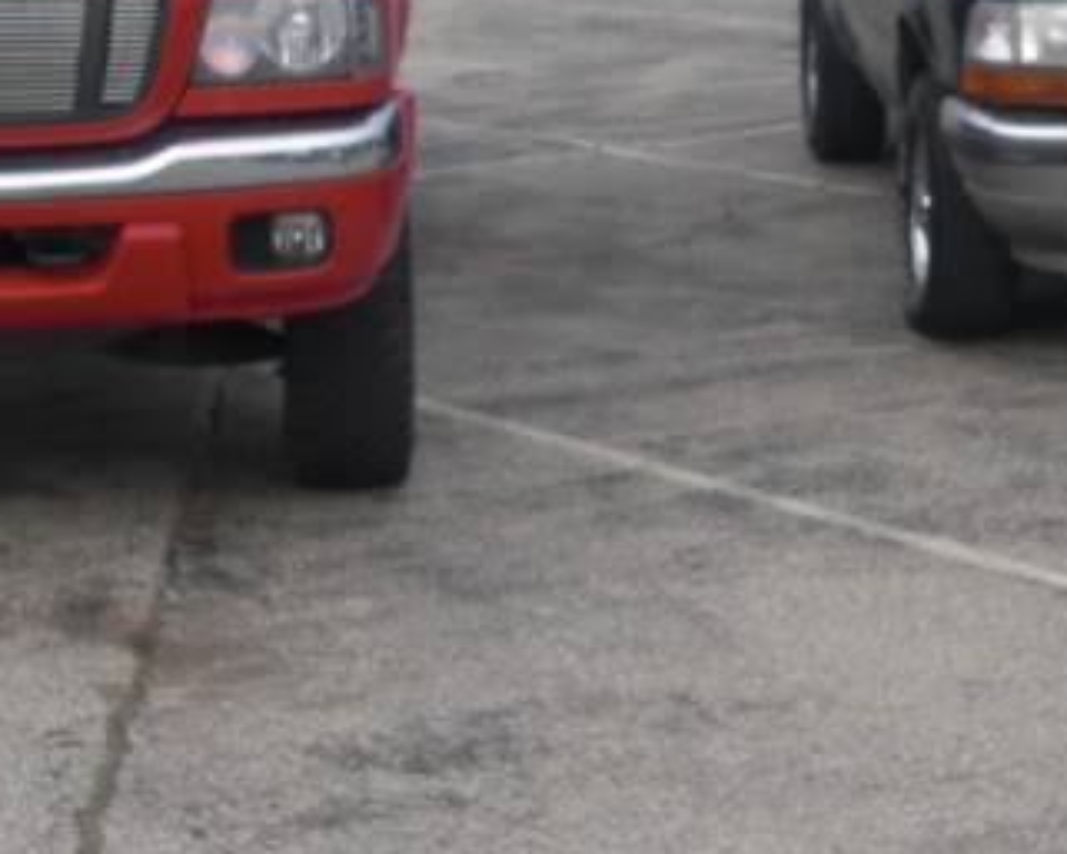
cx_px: 532
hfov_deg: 17.2
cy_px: 10
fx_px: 3538
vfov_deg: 13.6
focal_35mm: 112
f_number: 2.8
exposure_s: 1/60
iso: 100
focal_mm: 6.3
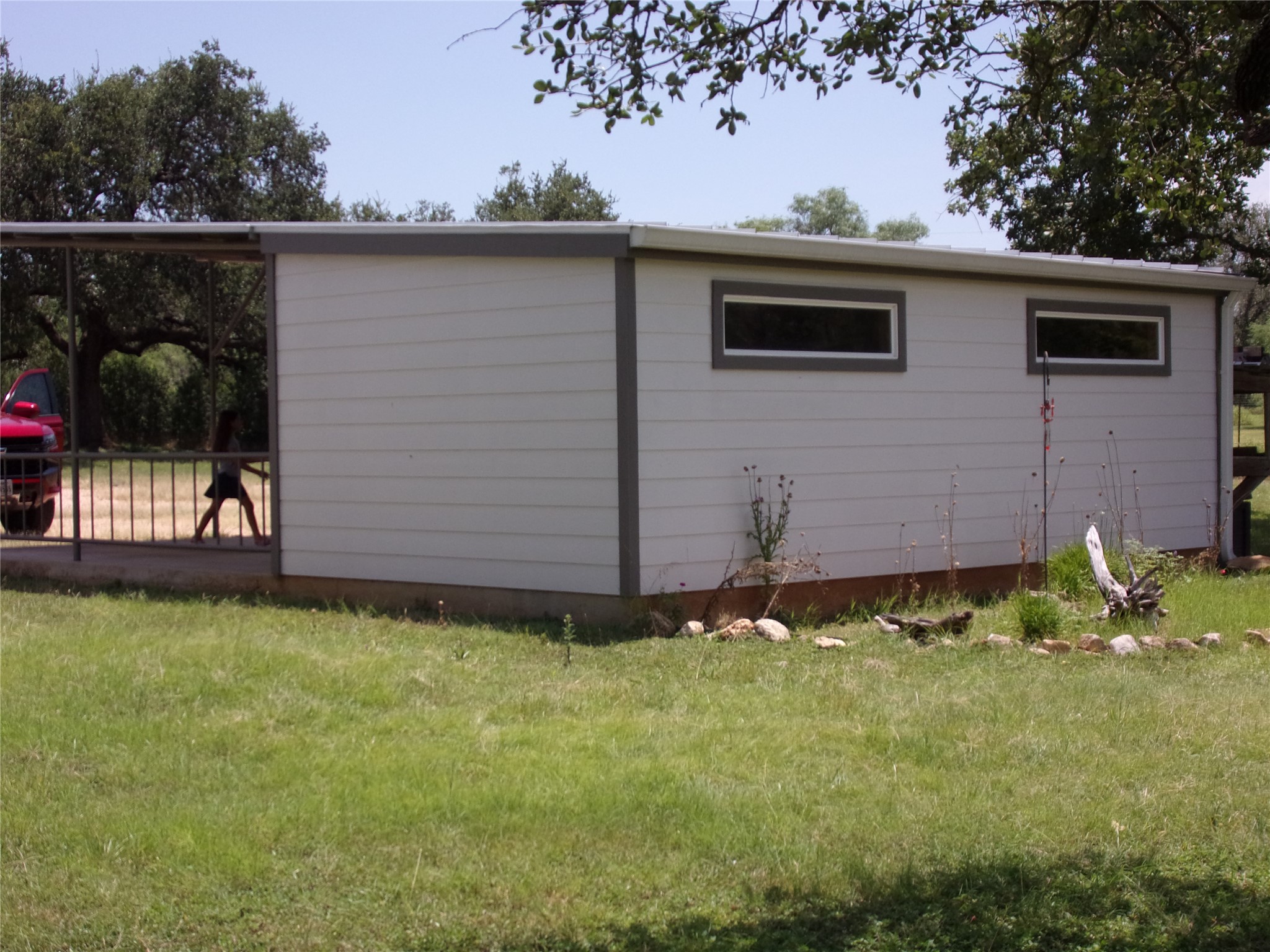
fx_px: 1981
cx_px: 635
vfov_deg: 27.0
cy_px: 476
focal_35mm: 54
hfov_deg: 35.5
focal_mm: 9.8
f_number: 4.3
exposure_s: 1/600
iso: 80
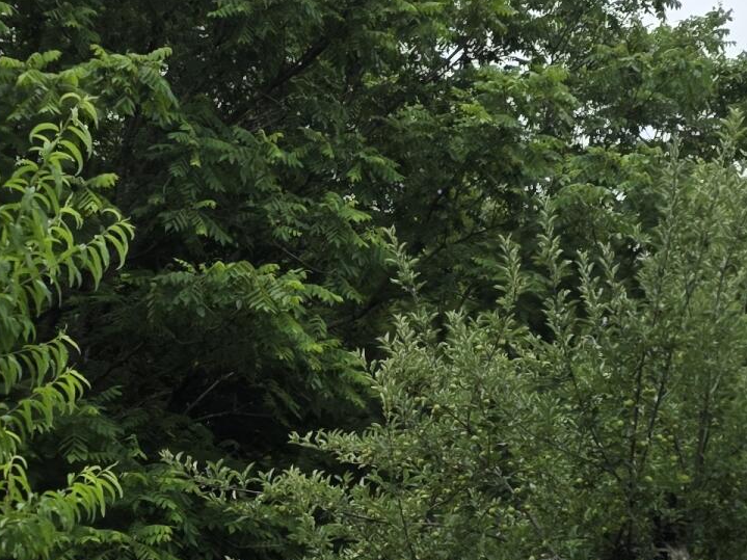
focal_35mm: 96
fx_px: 2071
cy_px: 448
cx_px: 383
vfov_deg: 15.3
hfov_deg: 20.4
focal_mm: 6.3
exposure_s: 1/5153
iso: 80
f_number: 1.7
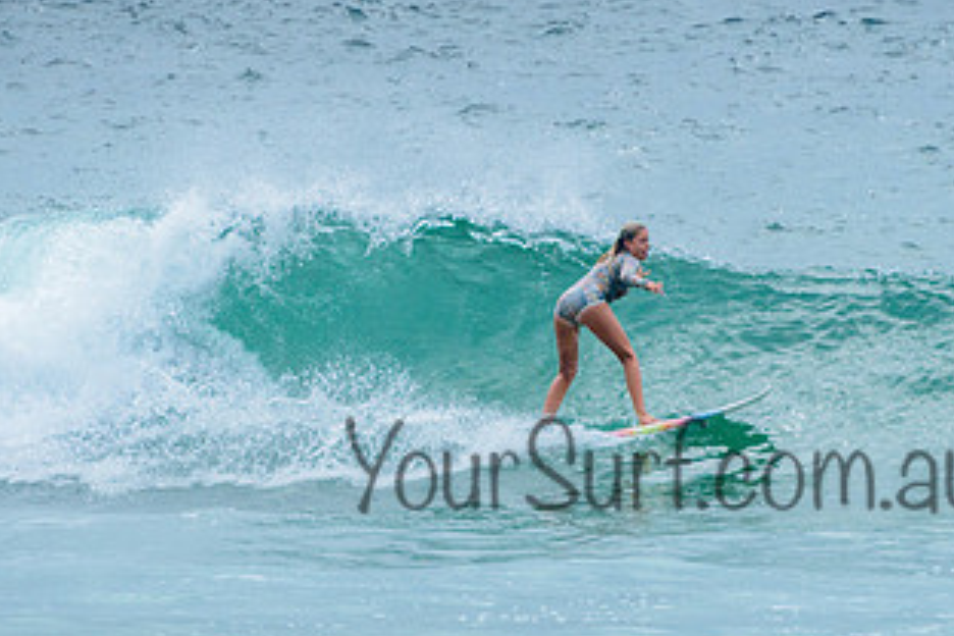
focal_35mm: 911
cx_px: 645
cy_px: 326
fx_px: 24140
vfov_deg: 1.5
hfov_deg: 2.3
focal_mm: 400
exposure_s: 1/1600
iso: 500
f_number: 7.1
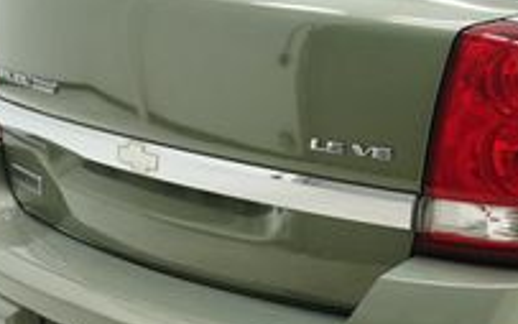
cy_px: 170
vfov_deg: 12.4
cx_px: 699
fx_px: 1497
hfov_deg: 18.1
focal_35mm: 106
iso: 1000
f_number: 5.6
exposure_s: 1/200
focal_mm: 22
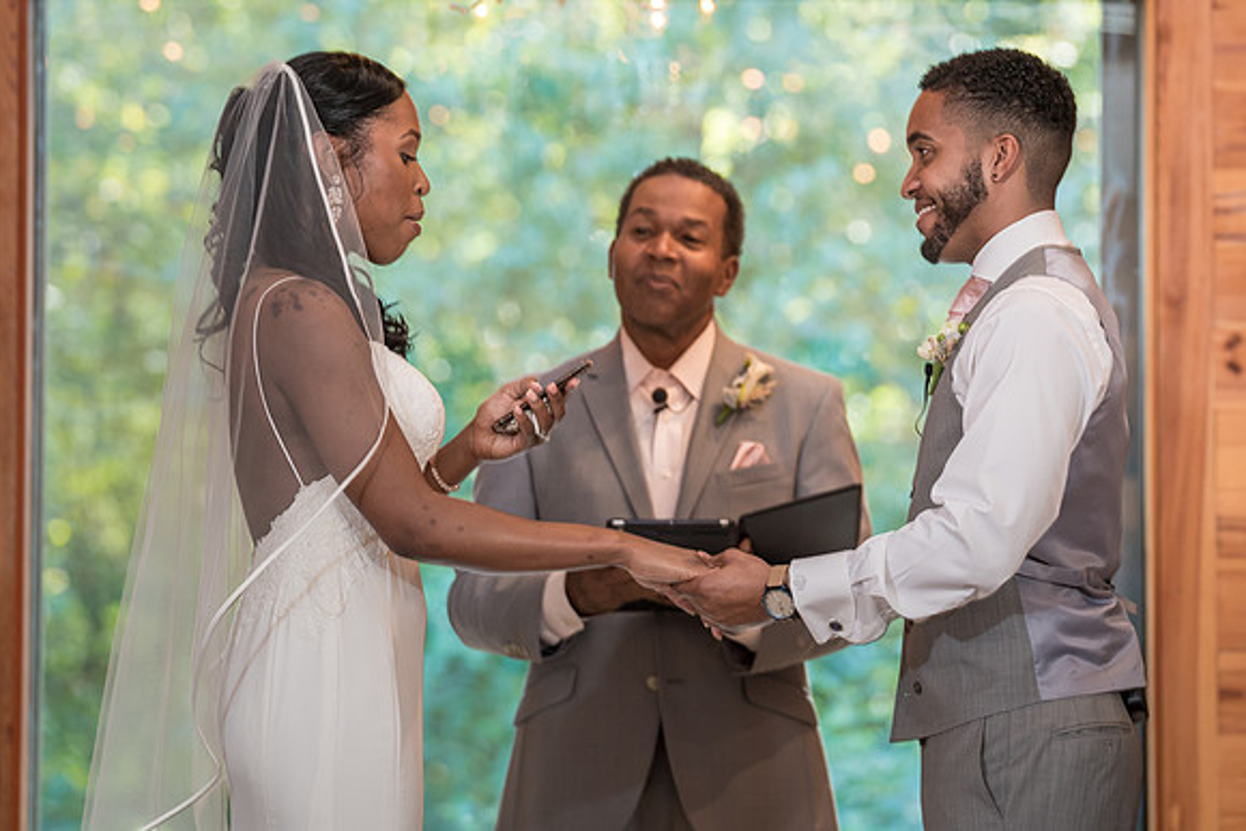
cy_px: 277
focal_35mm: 204
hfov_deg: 10.1
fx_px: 7049
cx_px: 697
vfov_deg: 6.7
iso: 800
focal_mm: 147
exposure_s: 1/100
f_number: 4
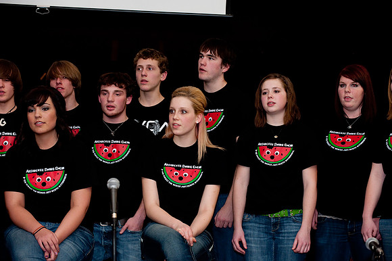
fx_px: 1360
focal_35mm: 125
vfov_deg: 11.0
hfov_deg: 16.4
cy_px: 130
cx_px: 196
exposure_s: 1/125
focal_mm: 125
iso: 560
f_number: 5.6
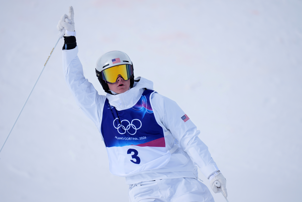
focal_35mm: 400
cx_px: 151
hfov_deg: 5.2
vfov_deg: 3.4
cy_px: 101
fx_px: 3355
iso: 100
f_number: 3.2
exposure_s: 1/2000
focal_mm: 400
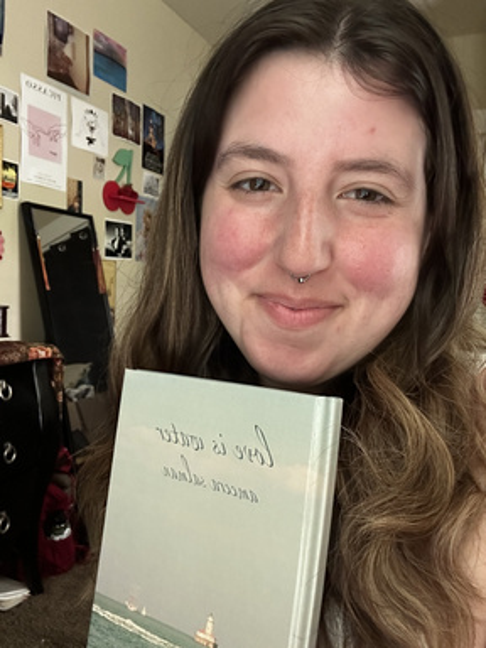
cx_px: 243
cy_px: 324
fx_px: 562
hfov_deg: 46.8
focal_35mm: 30
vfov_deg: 60.0
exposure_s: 1/39
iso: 400
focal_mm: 2.69
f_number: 1.9
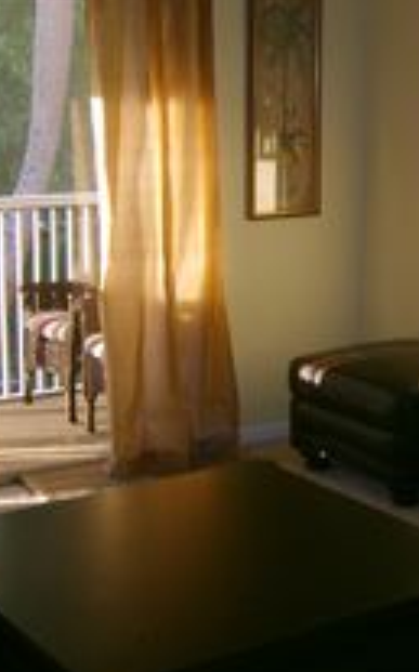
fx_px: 1208
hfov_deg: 19.2
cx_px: 393
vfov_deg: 31.0
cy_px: 286
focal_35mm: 66
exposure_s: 1/30
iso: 50
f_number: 2.8
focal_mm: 5.8
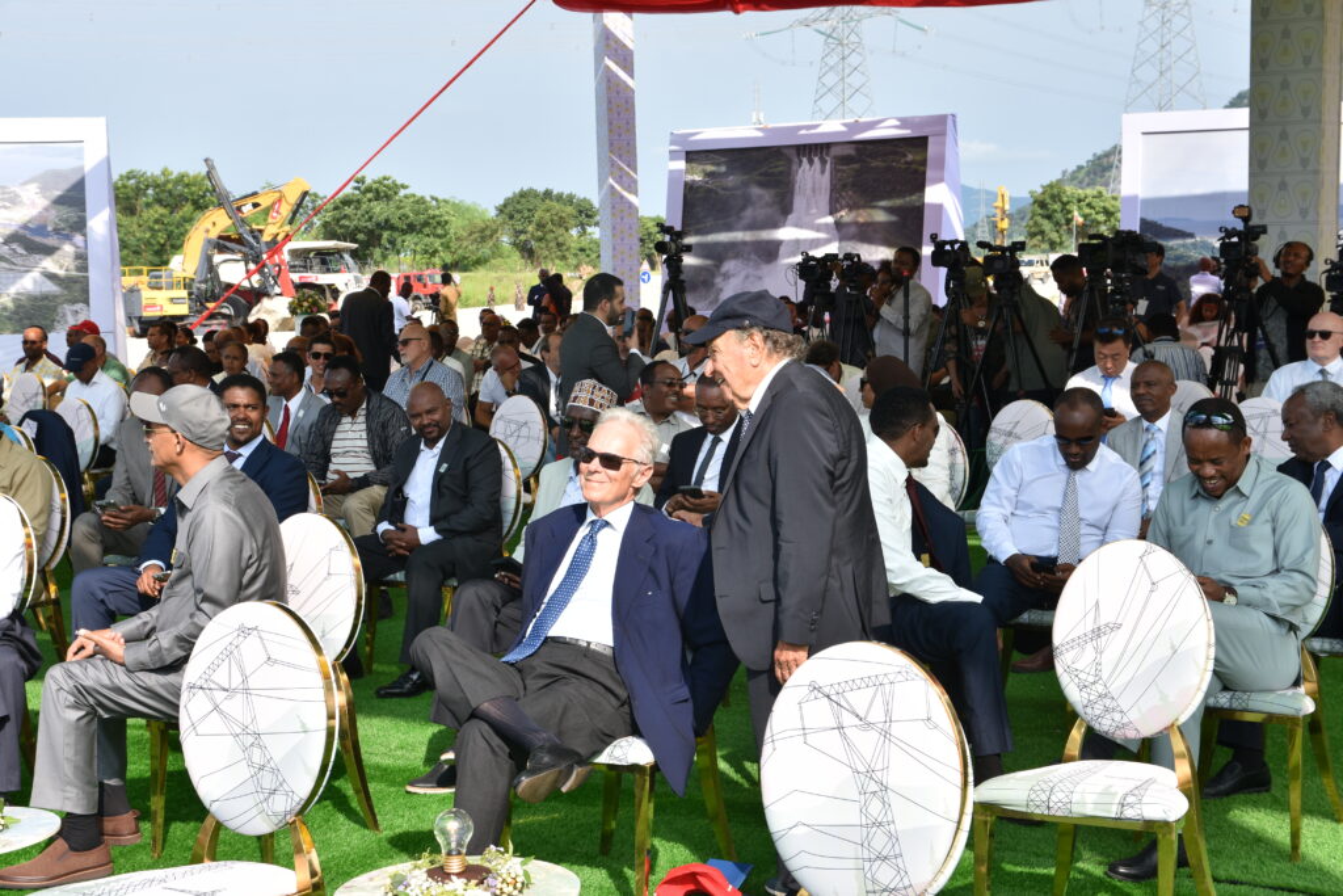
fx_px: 2238
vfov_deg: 22.6
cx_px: 672
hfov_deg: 33.4
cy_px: 448
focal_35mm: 60
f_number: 10
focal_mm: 40
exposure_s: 1/125
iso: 100
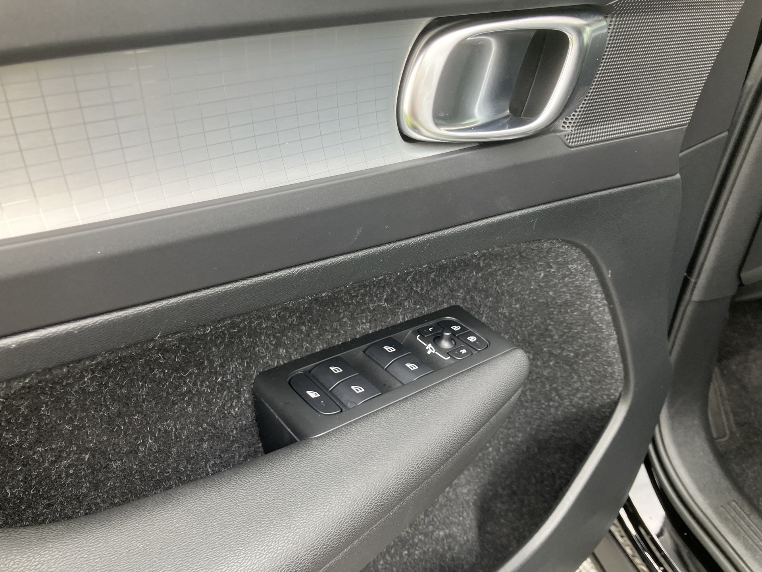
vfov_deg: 49.7
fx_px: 616
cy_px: 286
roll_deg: +0.7
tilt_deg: -33.9
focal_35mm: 28
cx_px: 381
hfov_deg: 63.4
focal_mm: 3.99
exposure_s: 1/121
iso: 80
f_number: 1.8
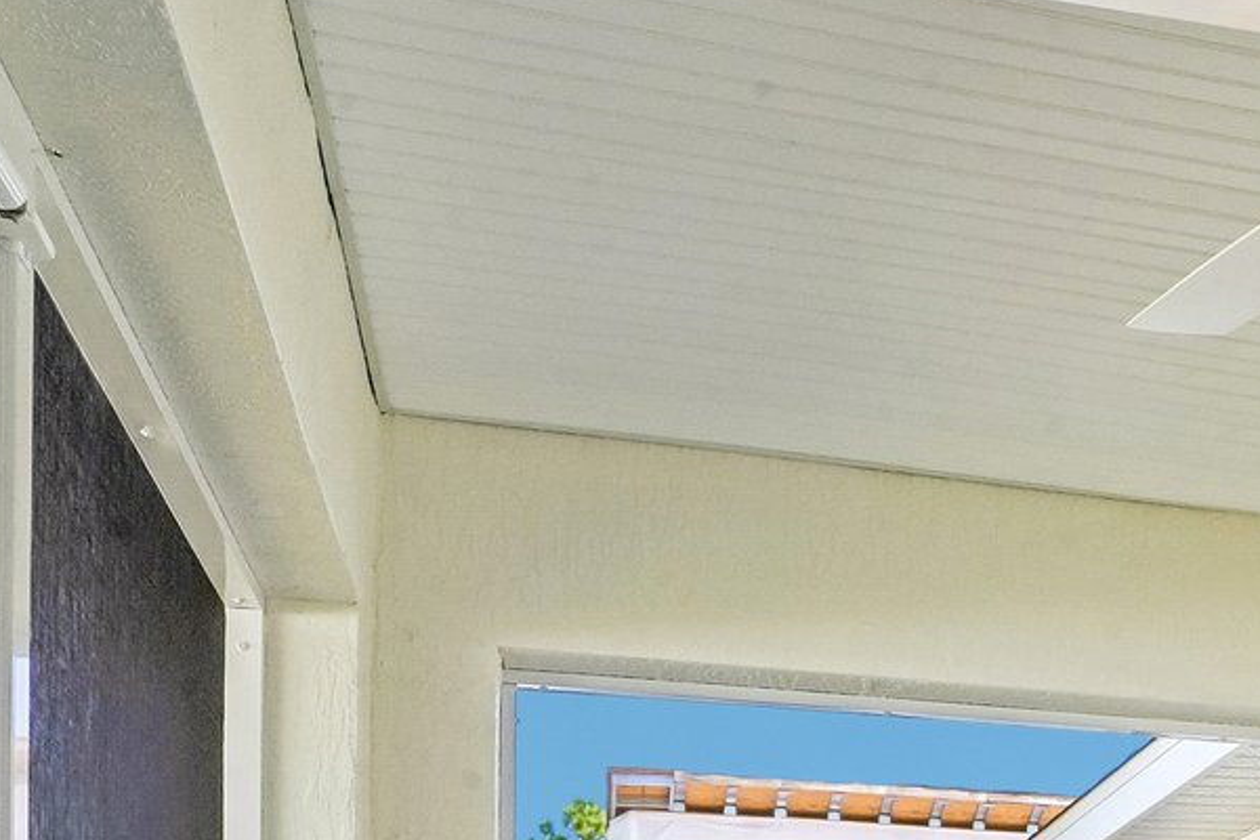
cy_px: 1204
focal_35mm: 58
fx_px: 2030
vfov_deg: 20.5
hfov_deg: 29.8
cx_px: 1487
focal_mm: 17
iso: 400
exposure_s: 1/25
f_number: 20
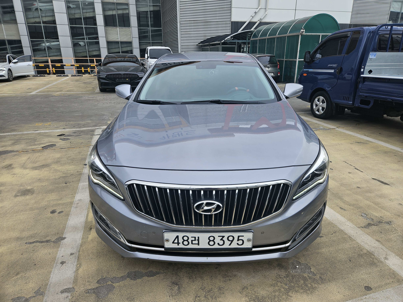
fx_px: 268
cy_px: 151
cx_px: 202
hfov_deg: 73.9
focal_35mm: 23
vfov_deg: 58.9
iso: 25
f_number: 1.8
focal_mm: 5.4
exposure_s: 1/684
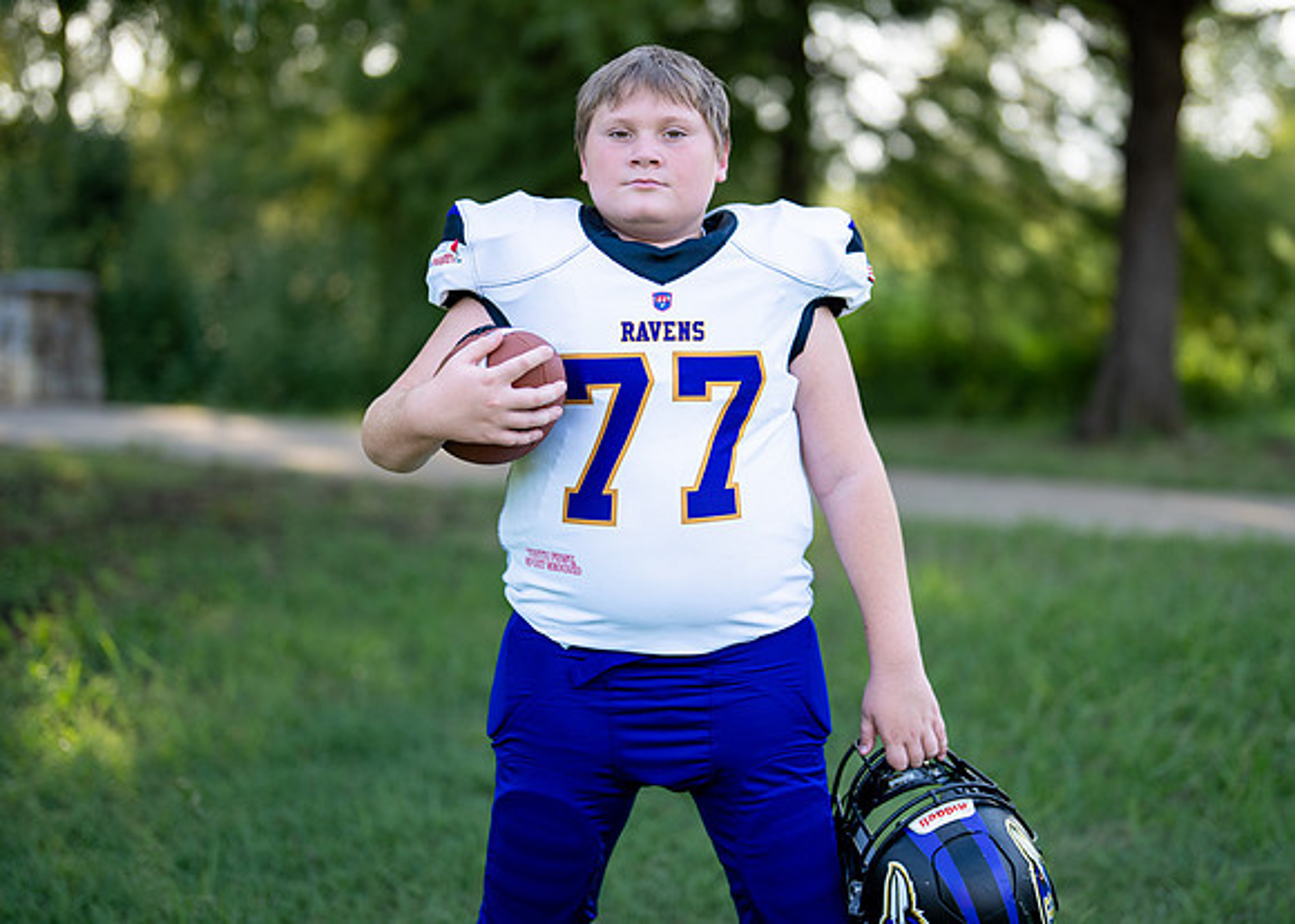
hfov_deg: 30.6
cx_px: 694
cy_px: 394
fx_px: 2367
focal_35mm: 64
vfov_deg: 22.1
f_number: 1.2
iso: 100
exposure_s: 1/1250
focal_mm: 50
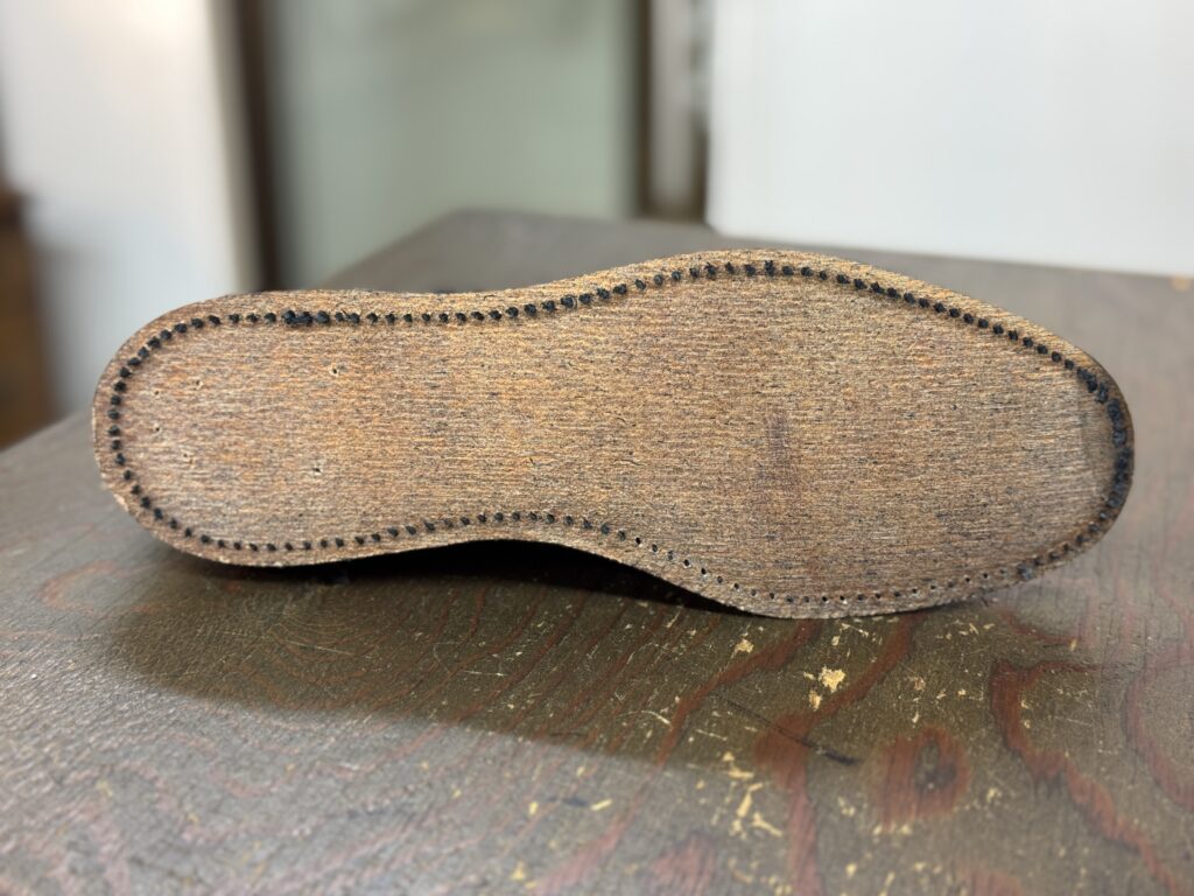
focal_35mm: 48
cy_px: 448
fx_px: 1656
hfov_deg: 39.7
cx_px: 597
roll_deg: +0.2
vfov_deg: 30.3
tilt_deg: -23.1
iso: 125
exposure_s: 1/60
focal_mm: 6.76
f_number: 1.78
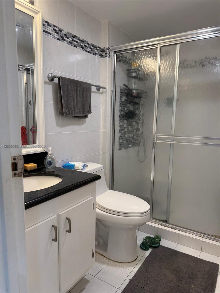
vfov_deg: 71.6
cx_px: 110
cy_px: 146
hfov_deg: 56.8
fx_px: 203
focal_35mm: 24
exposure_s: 1/120
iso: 125
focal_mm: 6.76
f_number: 1.78
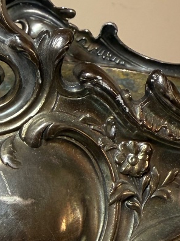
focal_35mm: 73
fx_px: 506
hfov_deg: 19.5
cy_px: 148
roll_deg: -1.7
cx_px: -2
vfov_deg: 26.6
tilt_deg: -19.7
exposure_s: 1/99
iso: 160
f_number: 2.2
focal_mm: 2.22
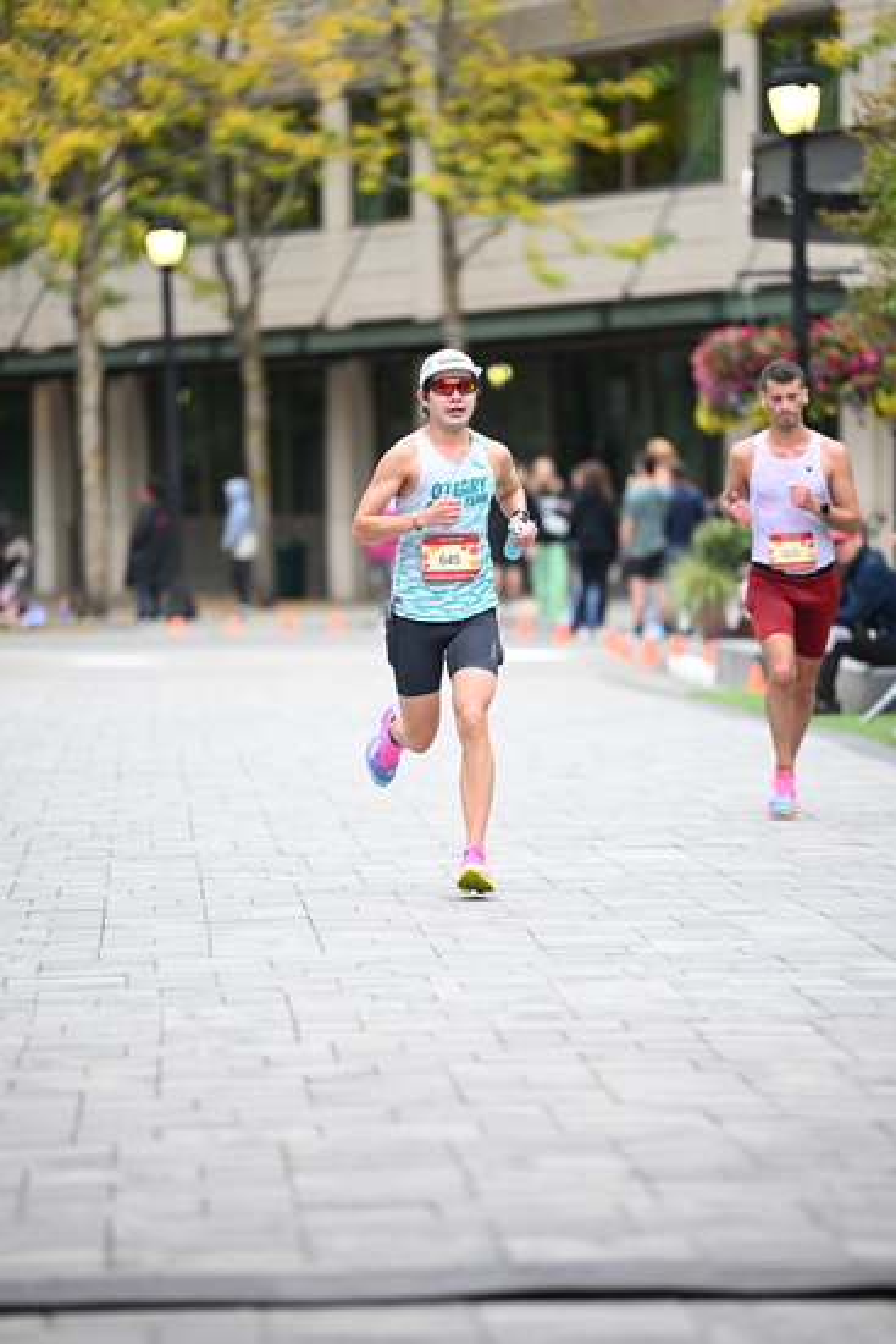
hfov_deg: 7.9
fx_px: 6529
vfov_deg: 11.7
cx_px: 448
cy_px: 672
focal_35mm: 175
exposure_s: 1/1250
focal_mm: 175
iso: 1600
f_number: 2.8
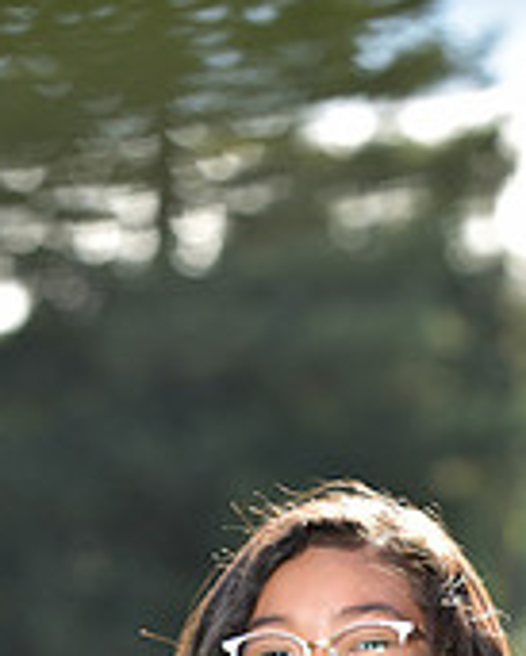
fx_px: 7427
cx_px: 355
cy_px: 1009
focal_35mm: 382
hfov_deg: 4.1
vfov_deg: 5.0
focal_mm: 120
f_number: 5.6
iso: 80
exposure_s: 1/200
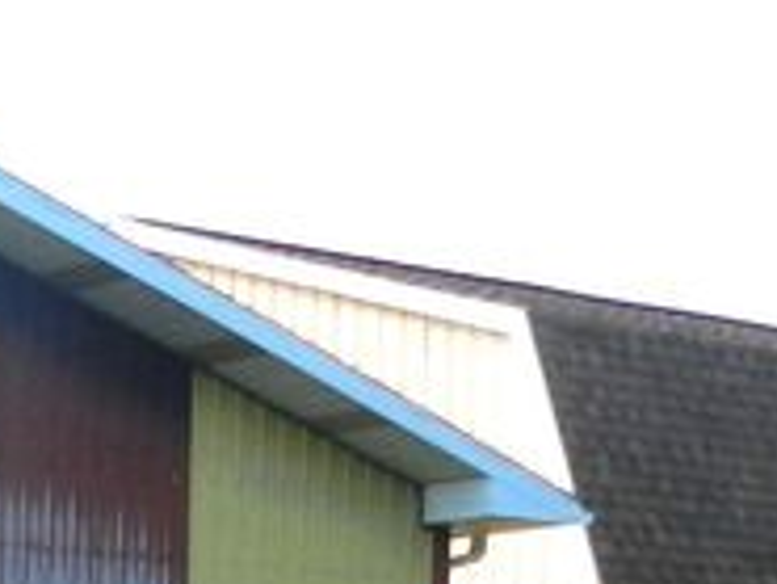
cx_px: -466
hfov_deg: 14.3
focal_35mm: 127
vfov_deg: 10.9
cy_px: 1050
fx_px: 2853
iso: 160
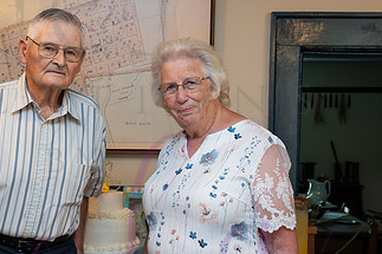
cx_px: 95
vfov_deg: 22.9
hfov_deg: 33.3
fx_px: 626
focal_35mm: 59
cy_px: 153
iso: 800
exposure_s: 1/60
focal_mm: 31.5
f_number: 6.3
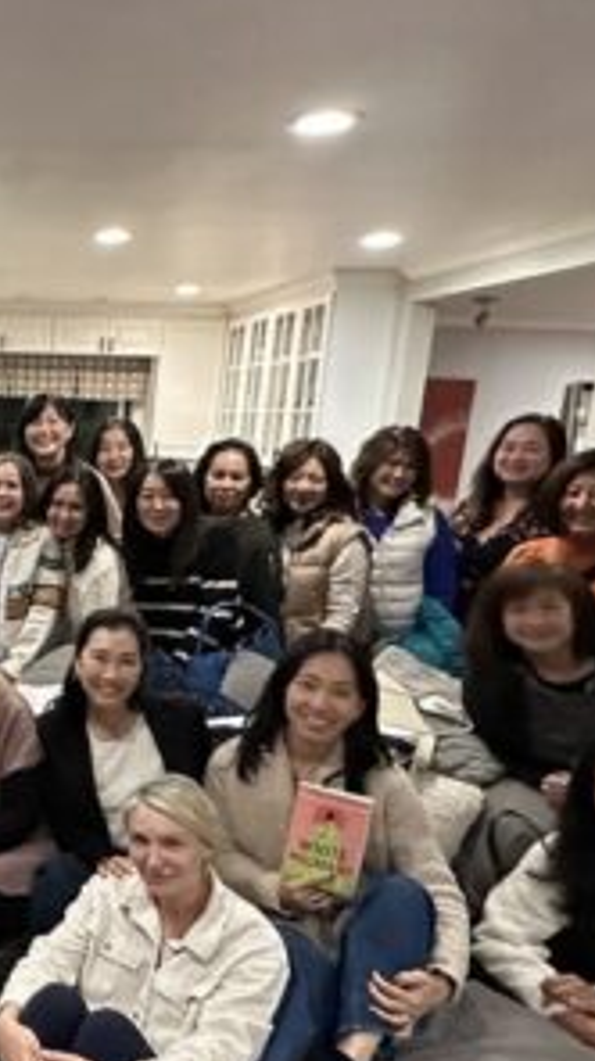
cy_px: 595
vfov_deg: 59.3
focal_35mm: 33
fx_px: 928
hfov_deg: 28.2
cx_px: -208
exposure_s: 1/60
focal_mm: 2.22
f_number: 2.2
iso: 800
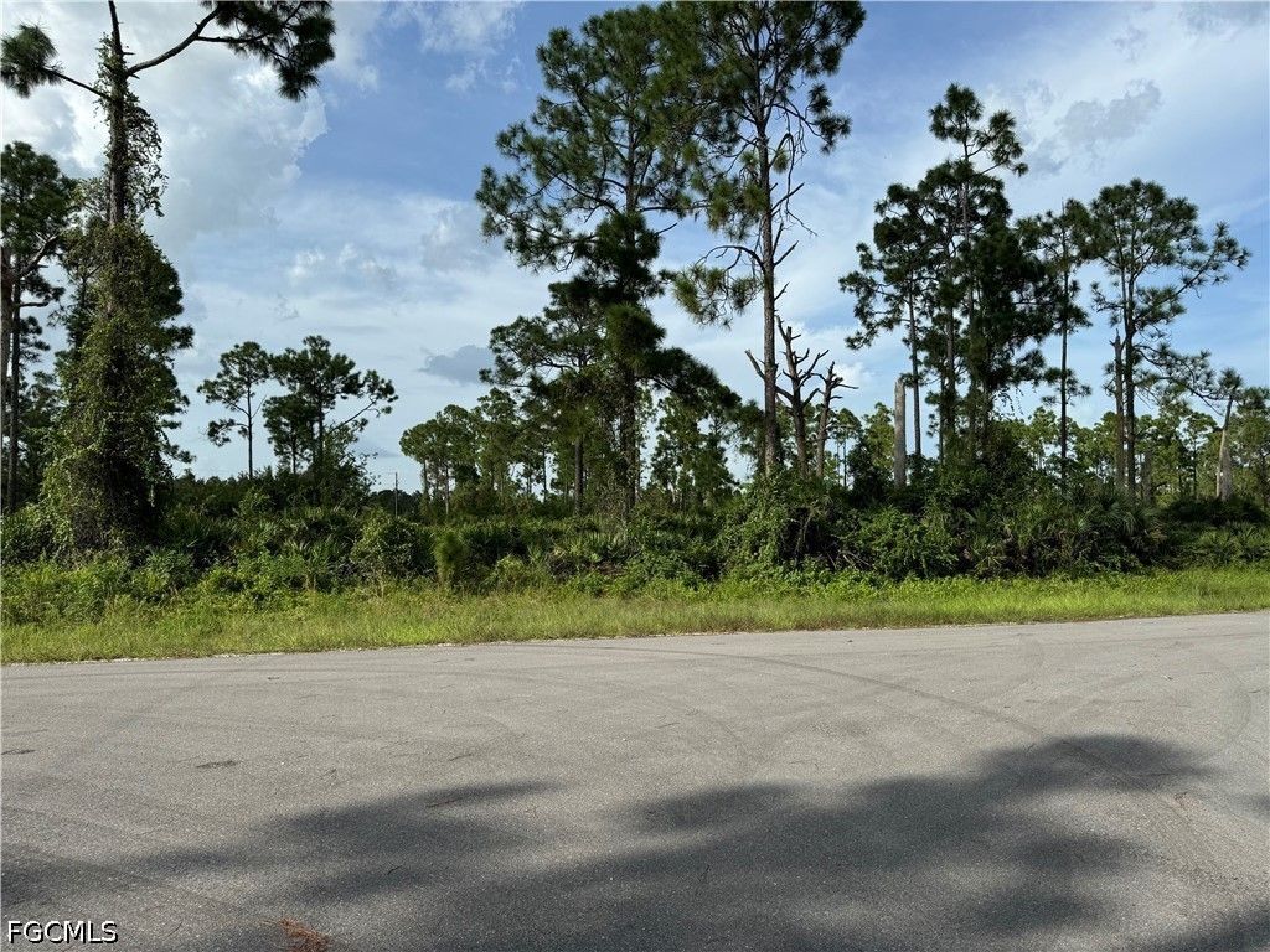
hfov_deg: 71.6
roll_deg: +0.8
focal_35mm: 24
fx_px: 881
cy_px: 476
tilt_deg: +3.5
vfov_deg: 56.8
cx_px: 635
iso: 80
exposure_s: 1/4608
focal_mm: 6.76
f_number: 1.78
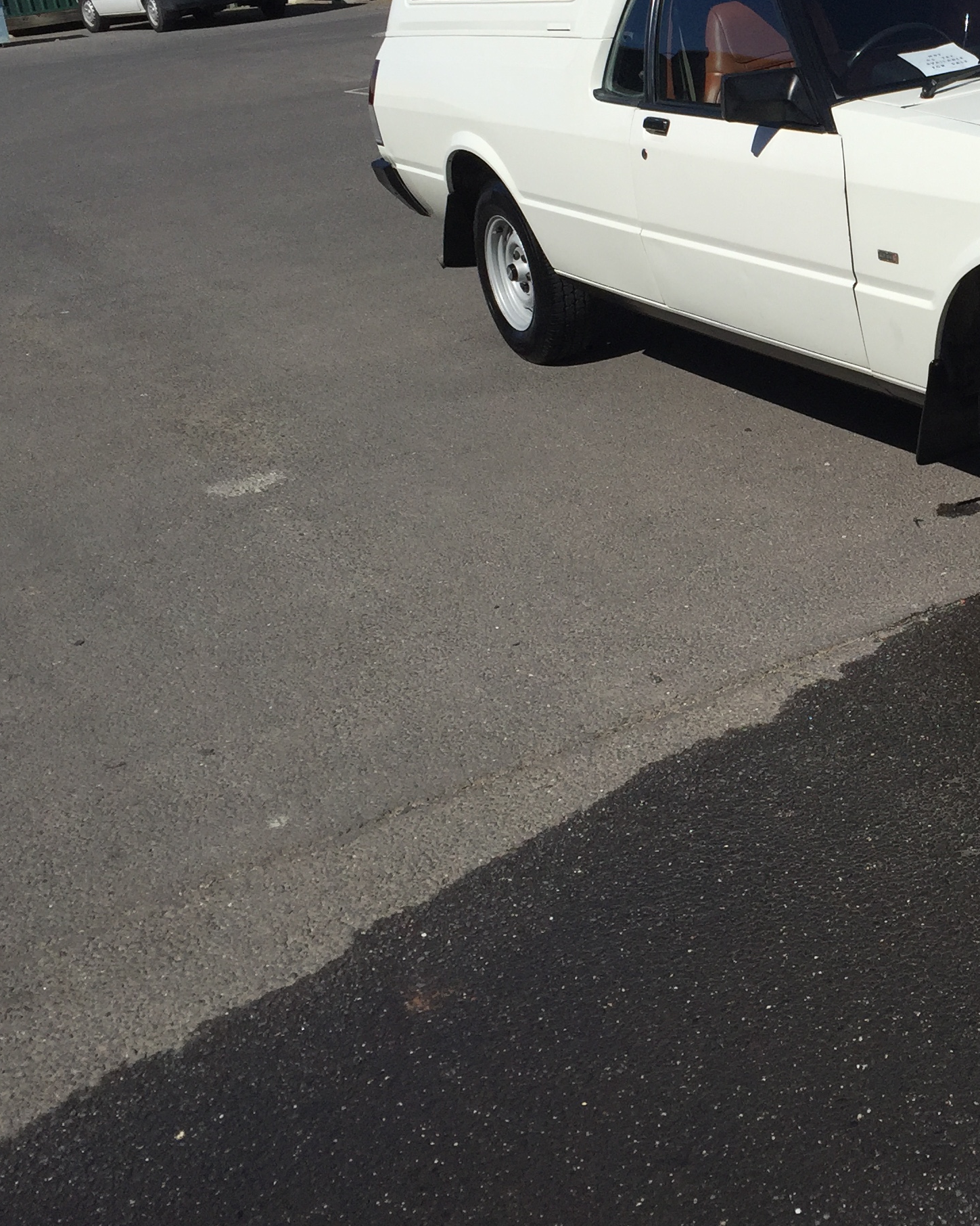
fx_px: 1849
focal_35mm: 51
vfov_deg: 36.3
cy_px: 413
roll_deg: +7.1
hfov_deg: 27.9
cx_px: 976
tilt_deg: -18.8
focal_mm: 4.15
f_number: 2.2
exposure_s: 1/4950
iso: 32
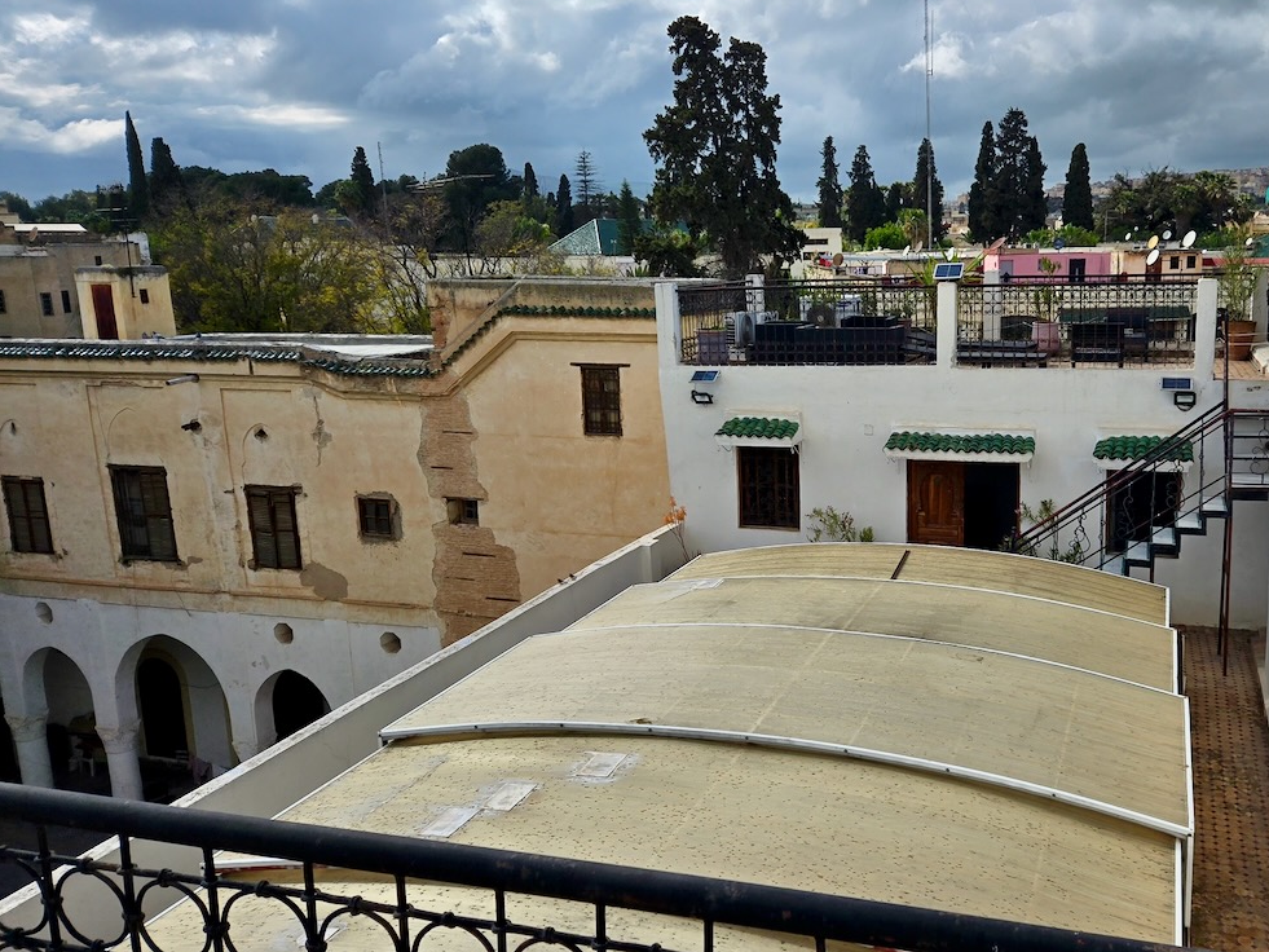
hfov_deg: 58.9
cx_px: 823
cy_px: 455
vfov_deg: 46.8
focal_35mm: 30
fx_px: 1100
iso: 32
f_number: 1.8
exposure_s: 1/2921
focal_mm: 5.4
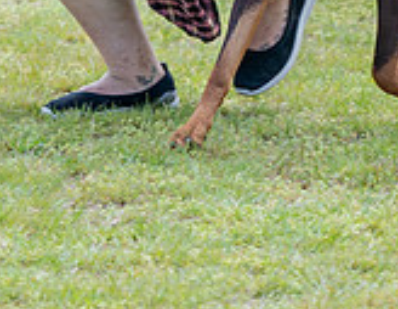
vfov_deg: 3.2
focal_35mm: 475
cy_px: -297
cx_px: 327
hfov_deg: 4.1
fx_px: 5526
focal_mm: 100
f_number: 3.2
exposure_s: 1/500
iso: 100
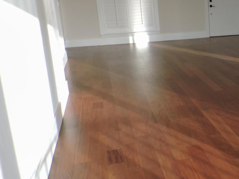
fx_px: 366
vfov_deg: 27.5
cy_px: 80
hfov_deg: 32.1
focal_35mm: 53
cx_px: 261
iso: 100
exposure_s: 1/10
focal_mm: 4.3
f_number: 7.4
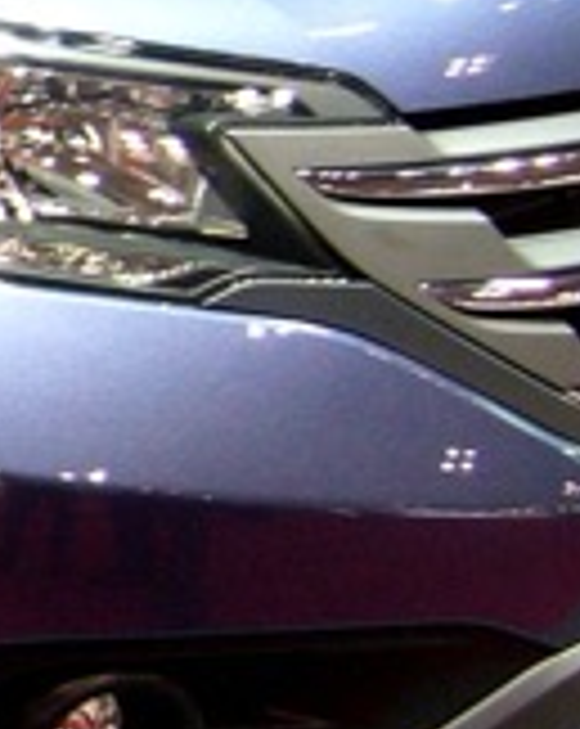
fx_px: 3637
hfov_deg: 8.7
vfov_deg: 11.4
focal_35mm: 169
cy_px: 153
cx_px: -535
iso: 100
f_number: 2.8
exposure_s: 1/15
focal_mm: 5.8
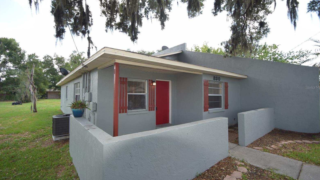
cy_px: 87
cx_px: 161
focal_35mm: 16
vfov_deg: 67.1
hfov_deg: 99.4
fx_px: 136
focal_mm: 10
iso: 110
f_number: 3.5
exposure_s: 1/200
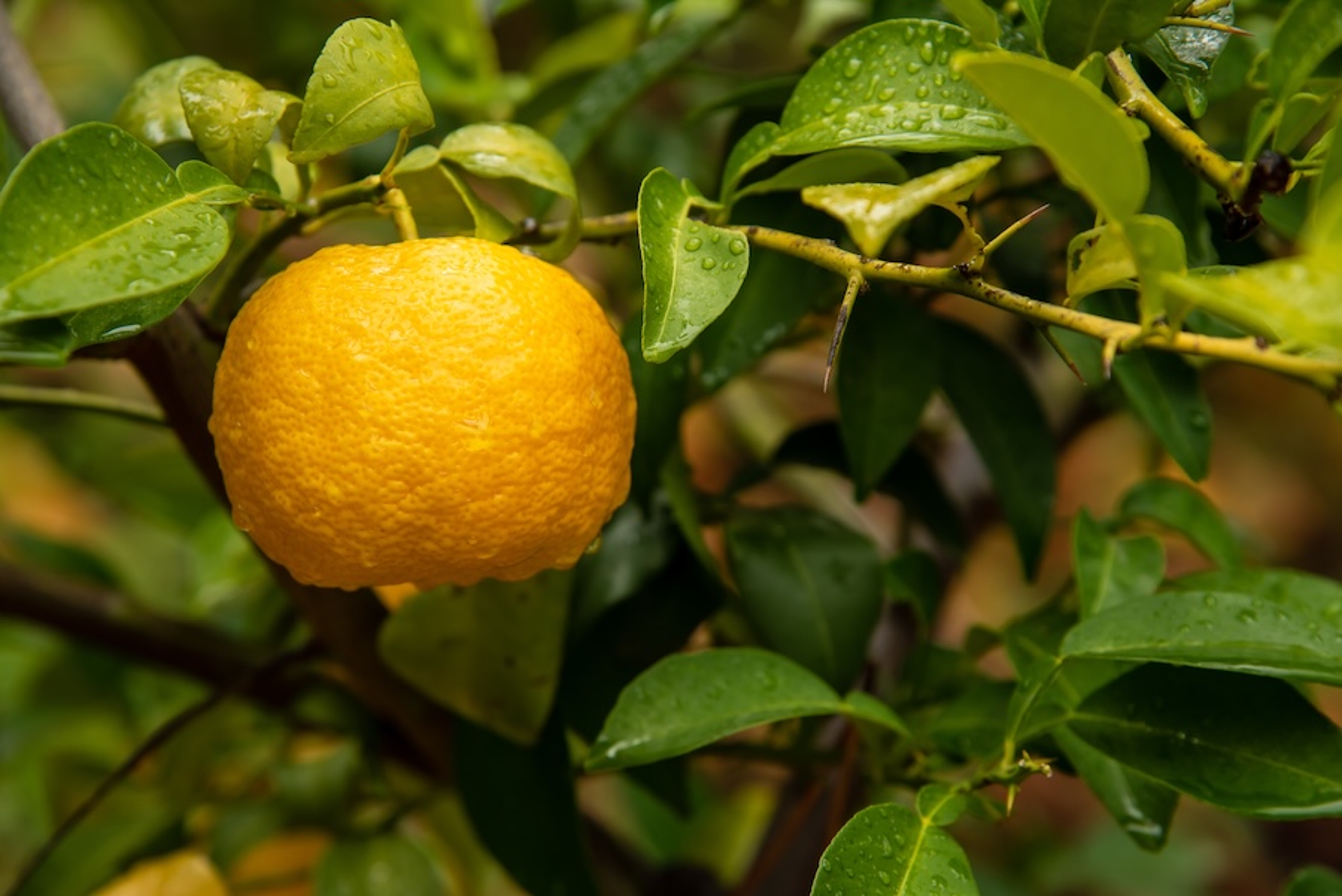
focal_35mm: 120
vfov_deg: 11.4
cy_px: 448
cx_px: 671
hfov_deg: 17.1
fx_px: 4475
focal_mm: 120
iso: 100
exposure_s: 1/20
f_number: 7.1
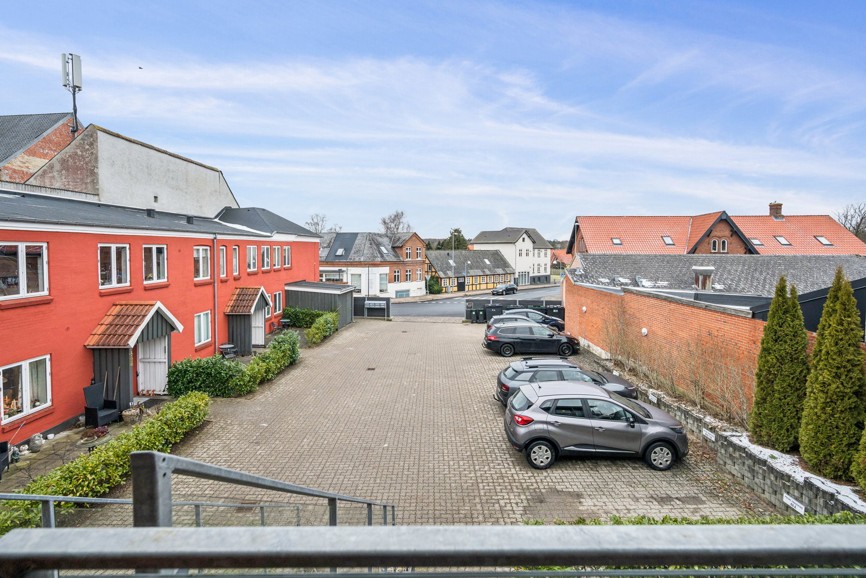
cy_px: 289
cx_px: 433
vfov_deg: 73.8
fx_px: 385
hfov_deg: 96.7
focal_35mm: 16
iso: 640
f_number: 6.3
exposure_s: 1/125
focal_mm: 16
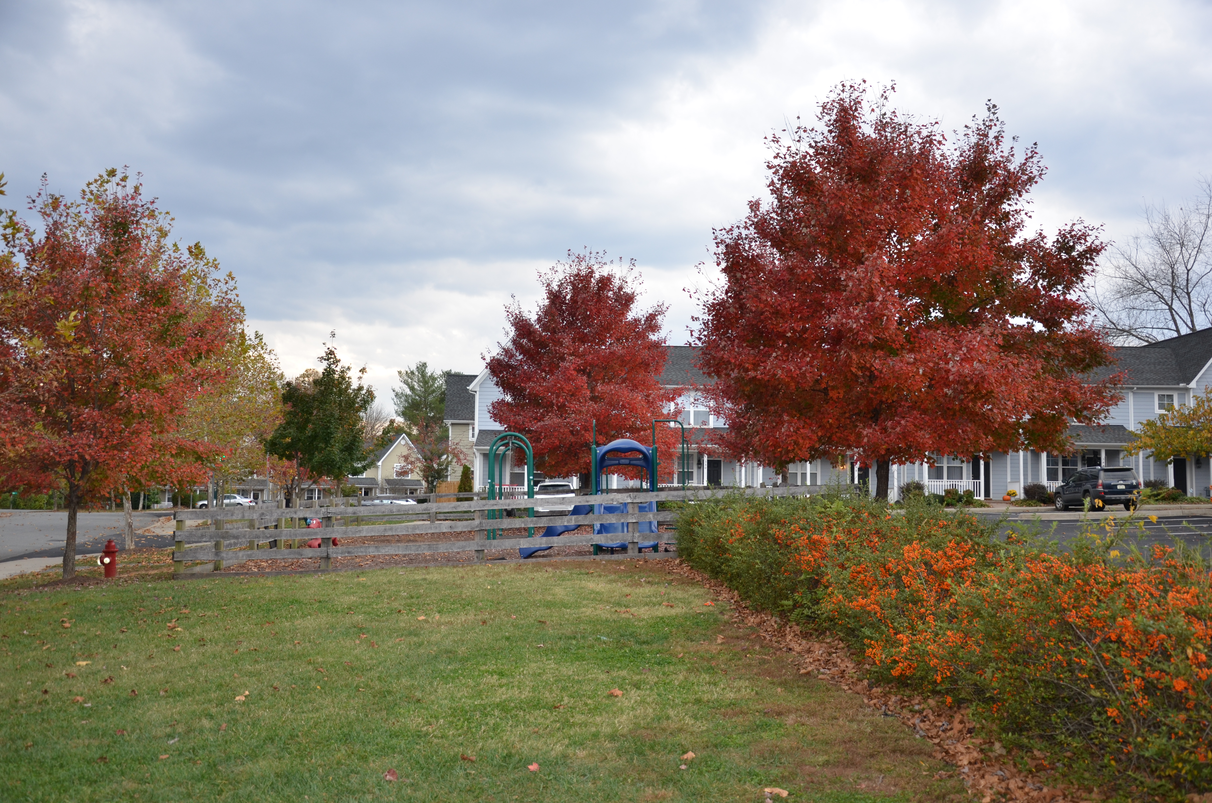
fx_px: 1209
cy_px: 402
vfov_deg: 36.7
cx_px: 606
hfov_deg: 53.2
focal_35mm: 36
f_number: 3.8
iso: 200
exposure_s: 1/250
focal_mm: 24
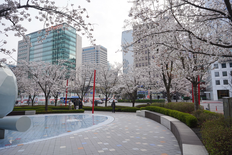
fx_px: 155
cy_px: 78
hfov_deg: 73.7
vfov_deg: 53.1
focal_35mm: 24
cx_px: 116
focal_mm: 24
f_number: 9
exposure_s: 1/100
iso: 100
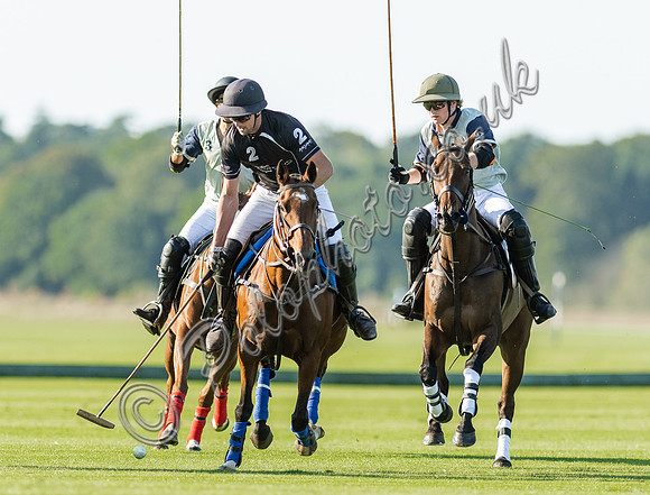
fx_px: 12180
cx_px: 309
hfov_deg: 3.1
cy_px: 288
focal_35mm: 645
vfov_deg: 2.3
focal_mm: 300
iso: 320
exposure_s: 1/1600
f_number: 3.2
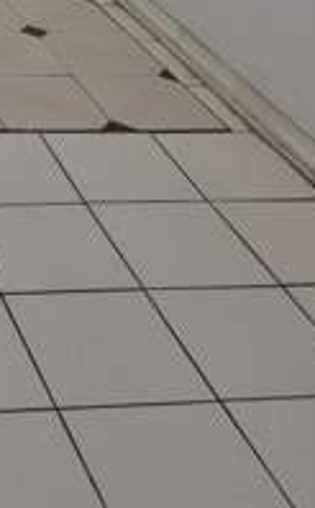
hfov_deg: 14.9
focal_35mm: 79
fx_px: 1090
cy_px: -272
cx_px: -200
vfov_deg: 21.6
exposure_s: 1/120
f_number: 1.8
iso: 50
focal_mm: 5.4
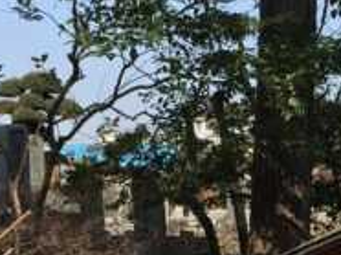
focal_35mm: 125
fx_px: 1230
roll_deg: +0.8
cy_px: 341
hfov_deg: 15.6
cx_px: 324
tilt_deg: -6.5
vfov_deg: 11.5
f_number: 2.2
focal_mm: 4.15
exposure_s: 1/950
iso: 25
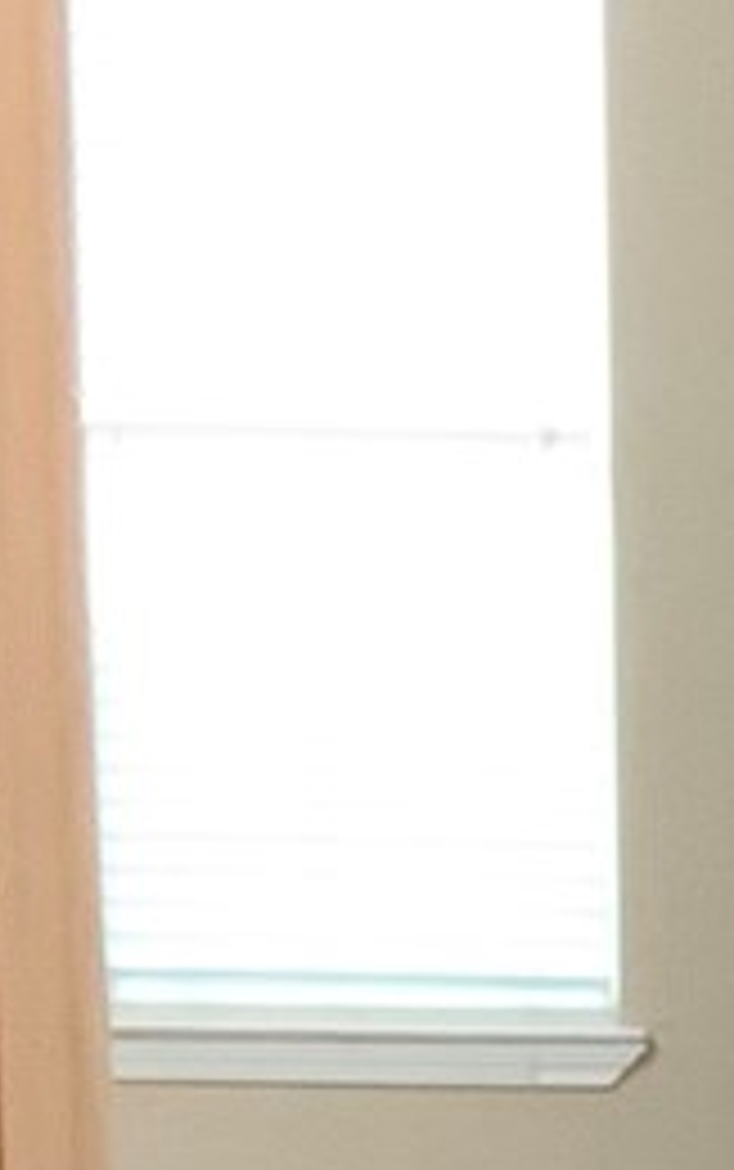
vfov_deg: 7.9
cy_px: 2984
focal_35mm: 242
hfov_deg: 5.3
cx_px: 1382
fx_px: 7728
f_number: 1.8
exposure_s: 1/40
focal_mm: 3
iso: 200
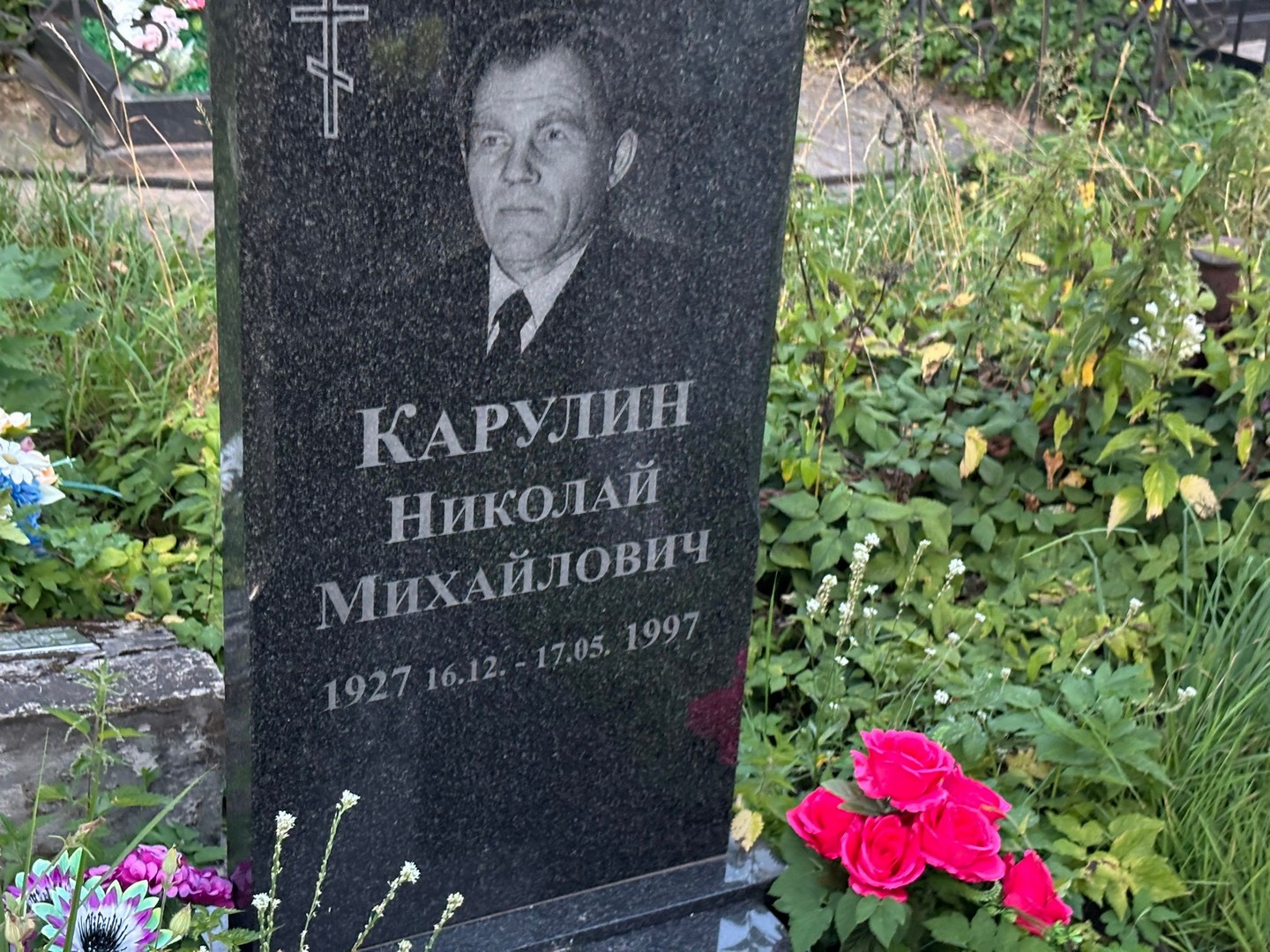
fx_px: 1908
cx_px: 635
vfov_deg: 28.0
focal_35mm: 52
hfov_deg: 36.8
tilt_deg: -24.7
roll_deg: -3.8
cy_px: 476
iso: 160
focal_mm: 5.96
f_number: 1.6
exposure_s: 1/49
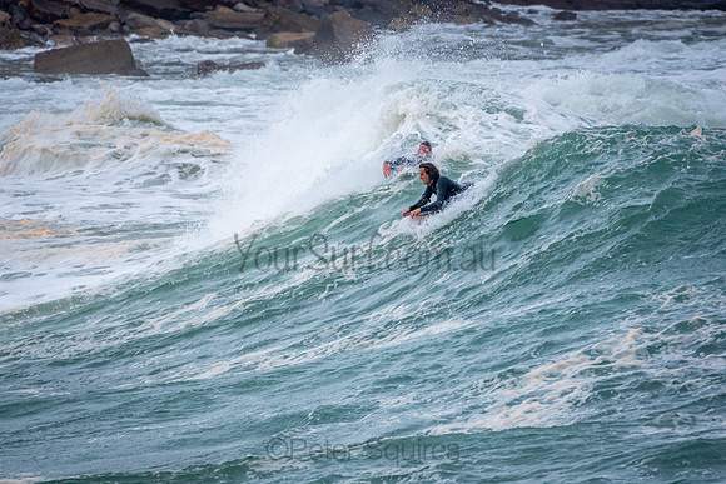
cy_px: 242
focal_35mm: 750
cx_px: 363
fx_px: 15128
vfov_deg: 1.8
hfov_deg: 2.7
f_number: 5.6
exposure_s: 1/1000
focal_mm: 500
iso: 360
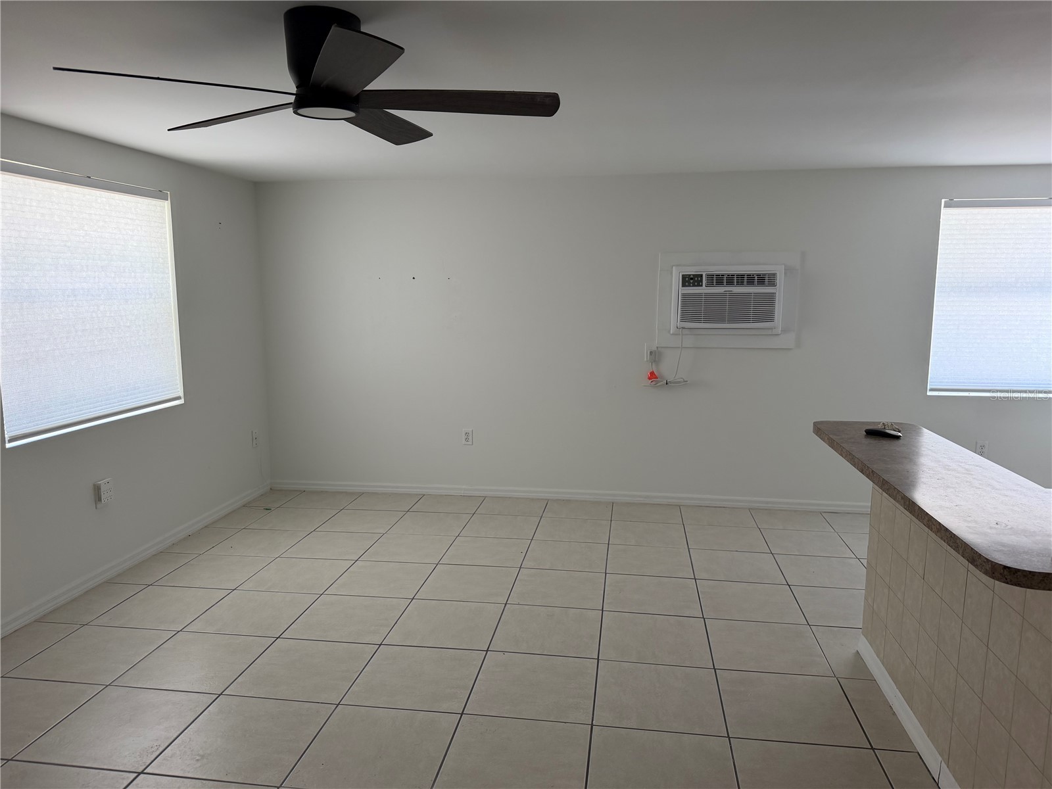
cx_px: 526
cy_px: 394
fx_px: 729
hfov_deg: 71.6
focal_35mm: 24
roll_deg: -0.5
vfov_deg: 56.8
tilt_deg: -8.3
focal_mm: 6.76
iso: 160
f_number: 1.78
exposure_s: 1/121
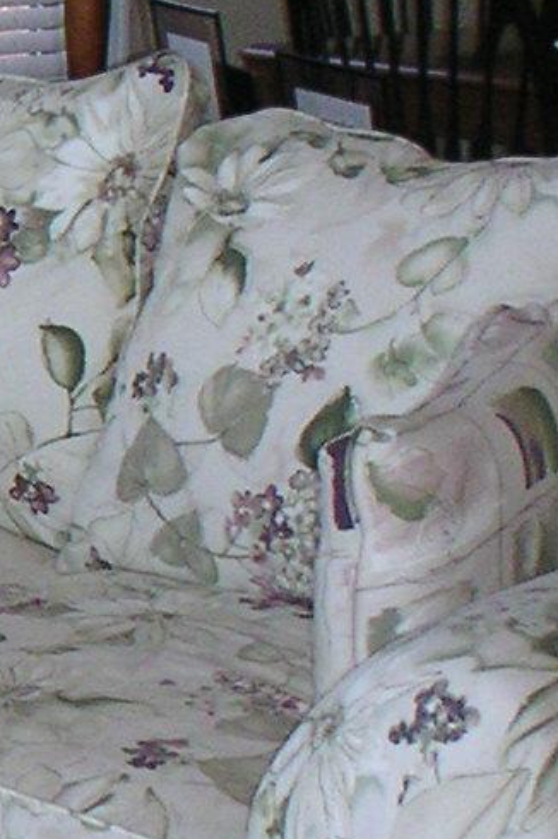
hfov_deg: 7.9
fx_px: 3748
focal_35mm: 161
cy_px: 505
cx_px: -726
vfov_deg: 12.8
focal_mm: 5.7
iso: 160
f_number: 2.8
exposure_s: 1/180
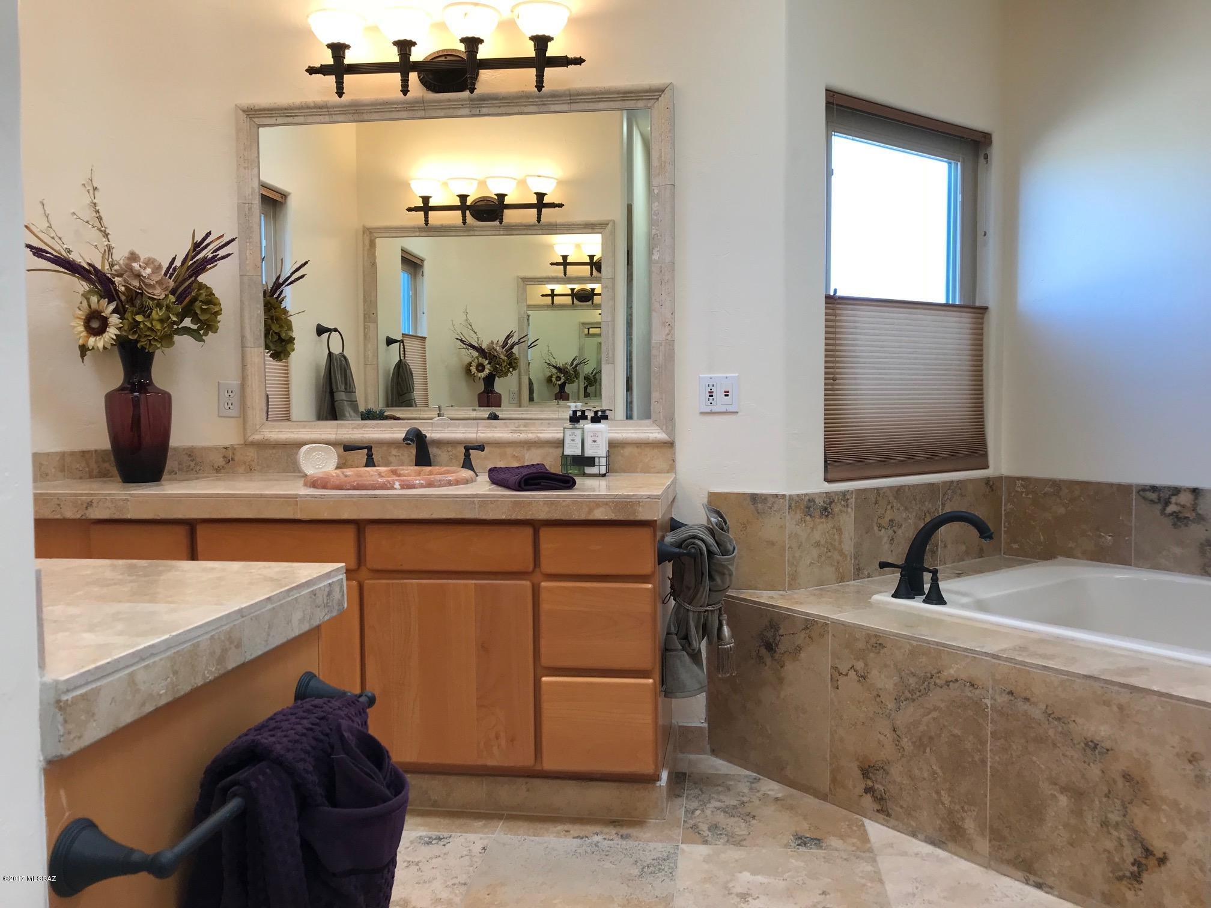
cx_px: 606
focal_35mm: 28
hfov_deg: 63.4
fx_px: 980
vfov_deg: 49.7
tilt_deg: -3.8
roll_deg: -0.4
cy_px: 454
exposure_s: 1/60
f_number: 1.8
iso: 32
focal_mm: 3.99
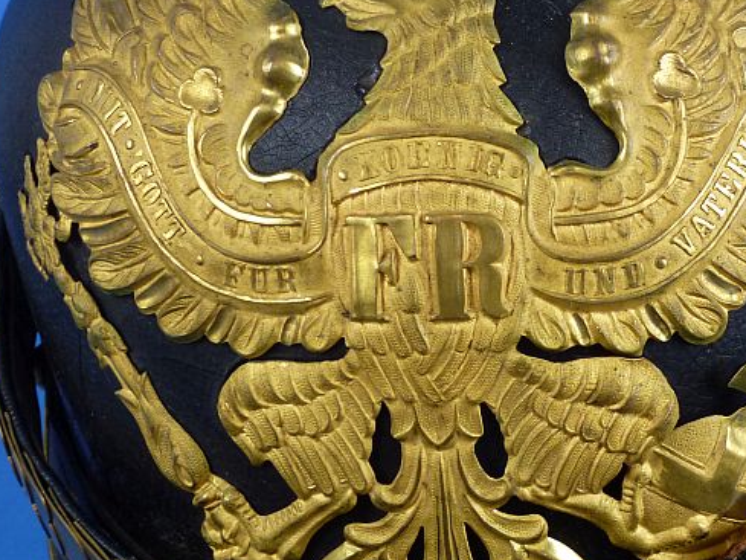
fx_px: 1164
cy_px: 279
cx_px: 517
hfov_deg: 35.1
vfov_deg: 27.0
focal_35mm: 54
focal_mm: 5.9
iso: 200
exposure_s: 1/60
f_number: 3.6
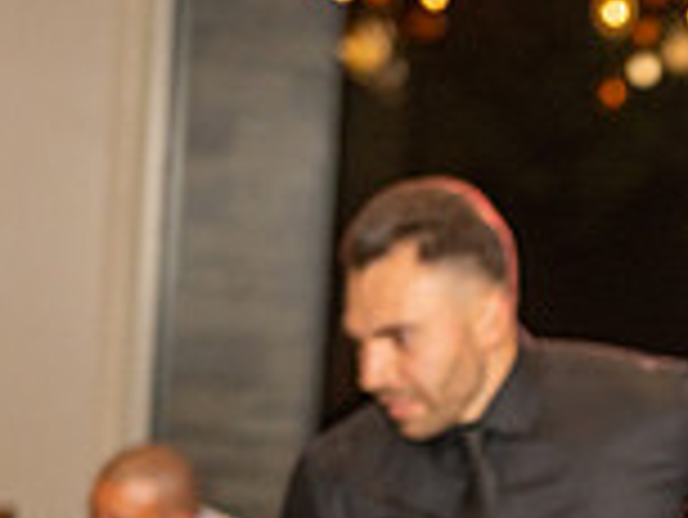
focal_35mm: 255
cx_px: 886
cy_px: 741
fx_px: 5072
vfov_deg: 5.8
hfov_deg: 7.7
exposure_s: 1/160
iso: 800
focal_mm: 70
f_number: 3.5
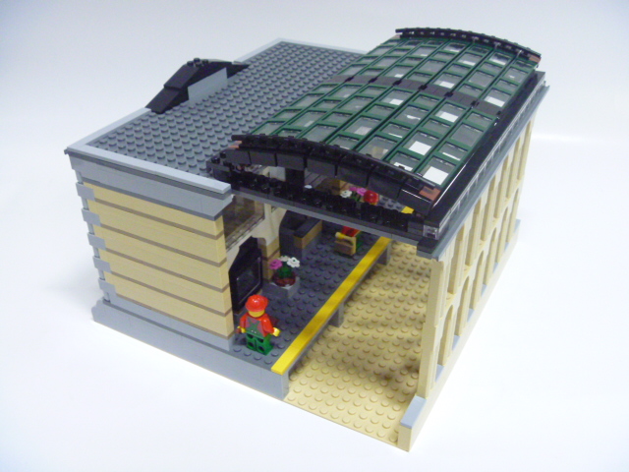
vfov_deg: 40.7
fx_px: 636
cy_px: 236
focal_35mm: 35
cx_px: 314
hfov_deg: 52.6
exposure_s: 1/20
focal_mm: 6.3
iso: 800
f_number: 3.5
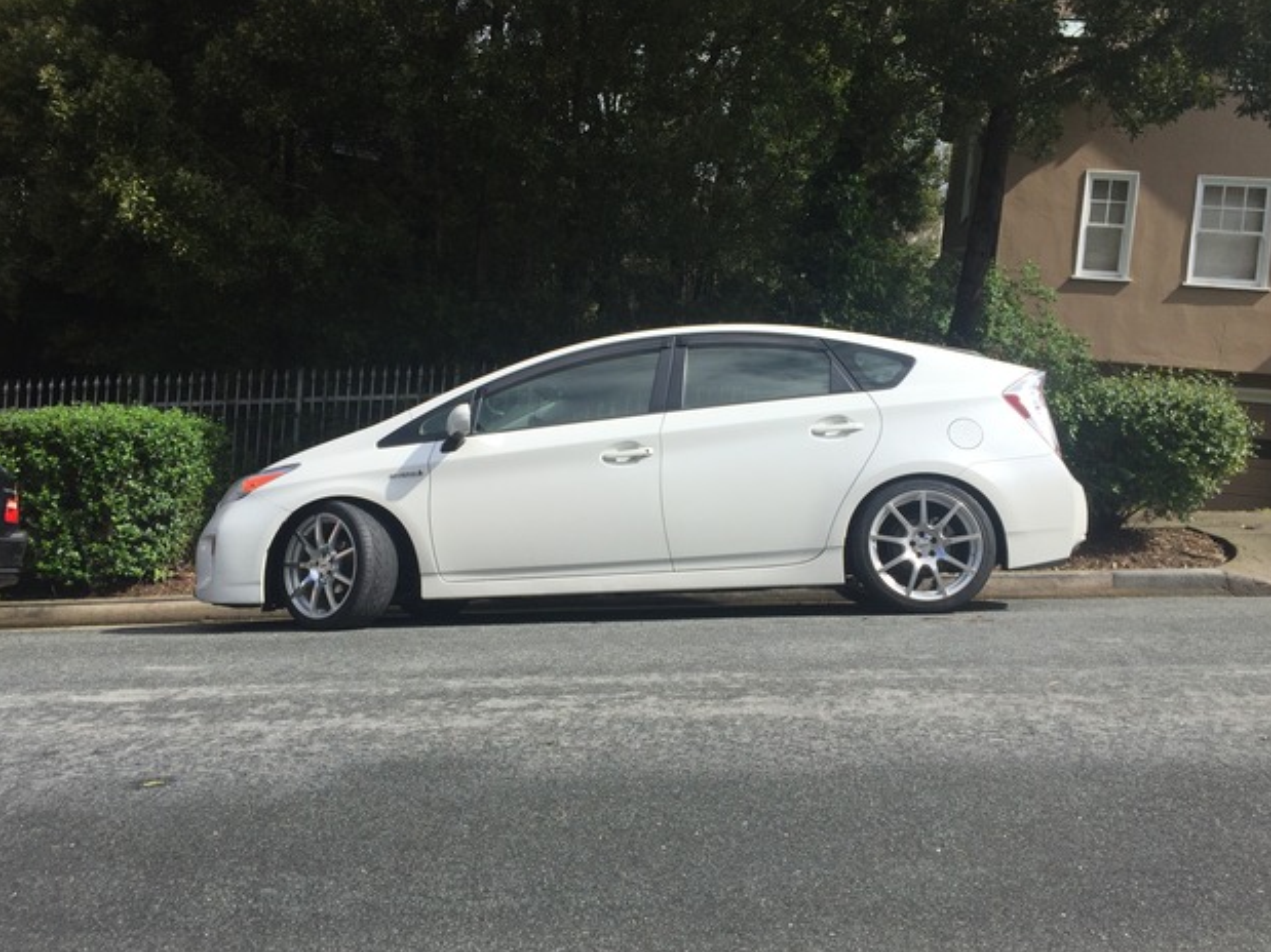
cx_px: 620
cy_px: 468
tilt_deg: -2.2
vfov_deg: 46.8
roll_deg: -5.9
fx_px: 1101
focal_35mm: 30
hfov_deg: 60.0
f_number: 2.2
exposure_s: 1/2326
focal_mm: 4.15
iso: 32
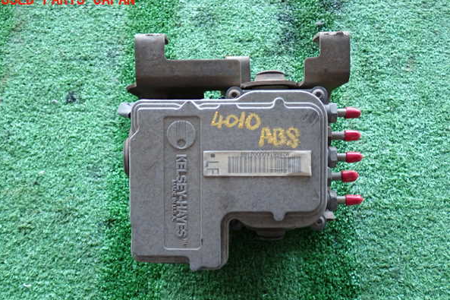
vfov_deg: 33.4
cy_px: 161
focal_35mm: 40
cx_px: 225
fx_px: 500
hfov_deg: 48.5
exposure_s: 1/40
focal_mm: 6.83
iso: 320
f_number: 2.7
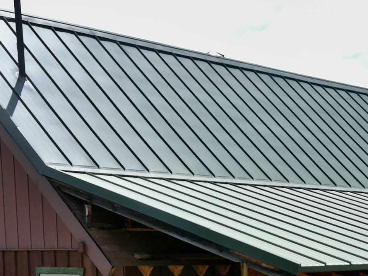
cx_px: 318
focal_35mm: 84
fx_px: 893
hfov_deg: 22.8
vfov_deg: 16.7
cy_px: 350
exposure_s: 1/1000
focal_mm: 4.74
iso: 100
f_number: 1.8
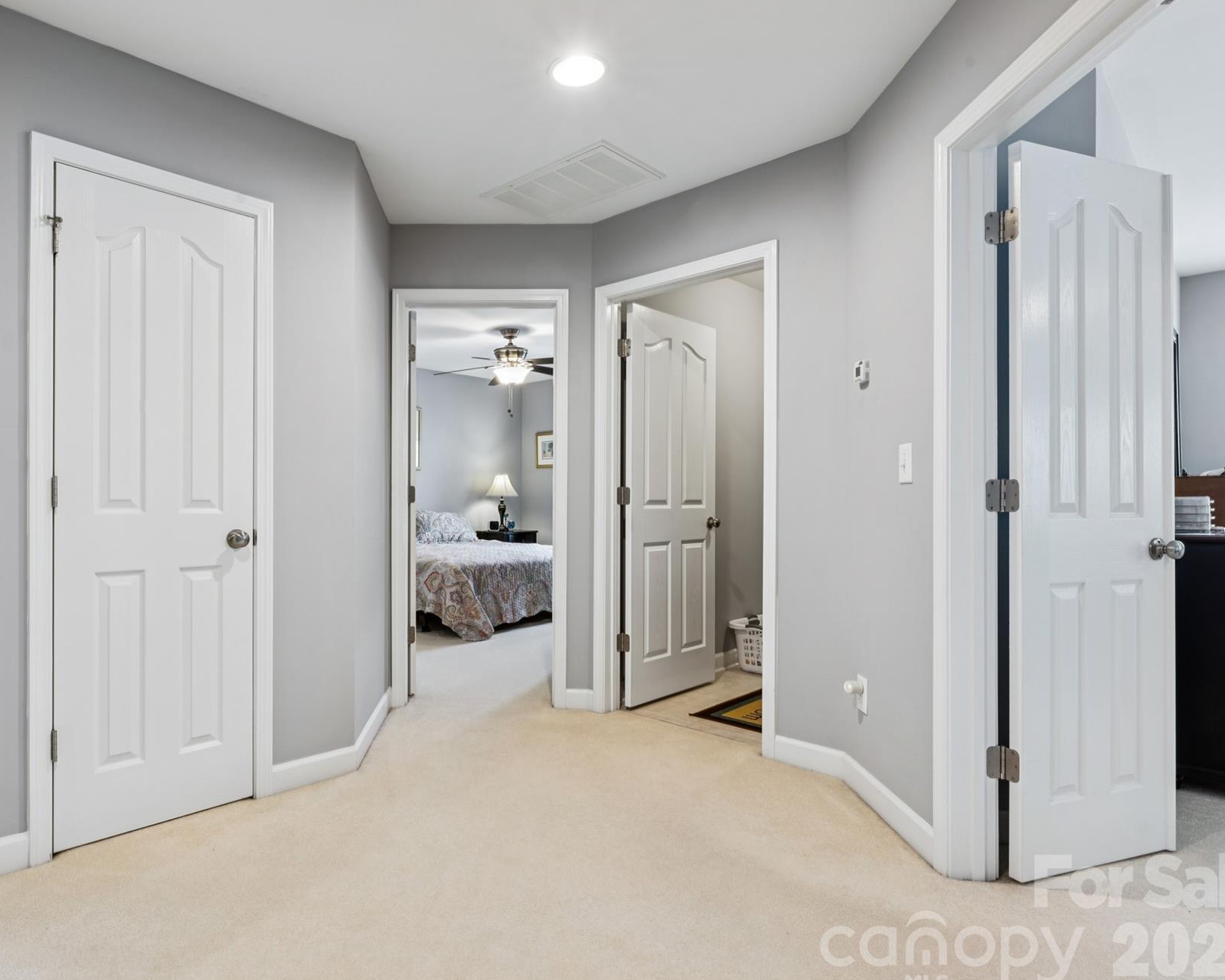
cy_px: 487
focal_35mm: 20
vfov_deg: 68.9
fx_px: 715
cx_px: 500
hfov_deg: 80.4
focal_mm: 16.6
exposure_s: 1.3
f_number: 13
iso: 100
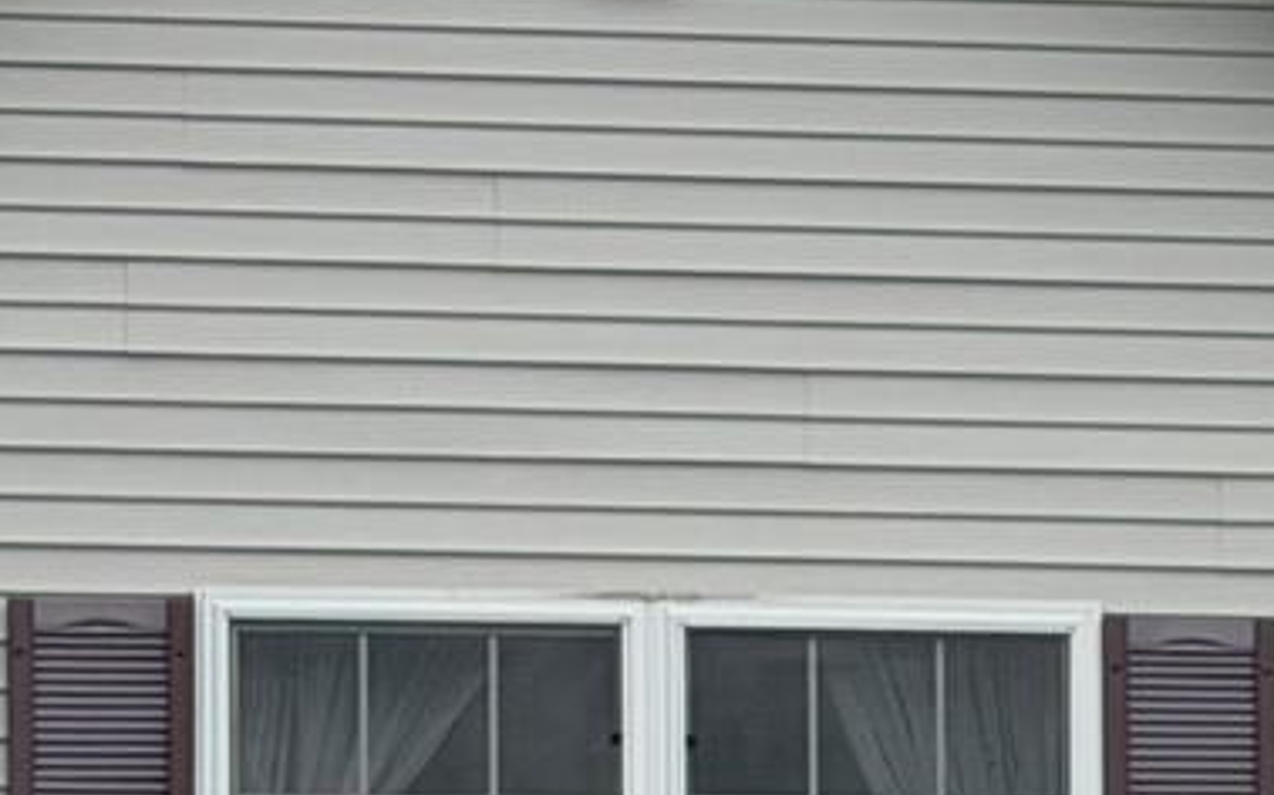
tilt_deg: +7.7
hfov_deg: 7.5
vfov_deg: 4.7
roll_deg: +1.4
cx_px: 1935
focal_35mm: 276
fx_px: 9580
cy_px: 1354
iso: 64
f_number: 1.78
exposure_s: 1/6536
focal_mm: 6.76
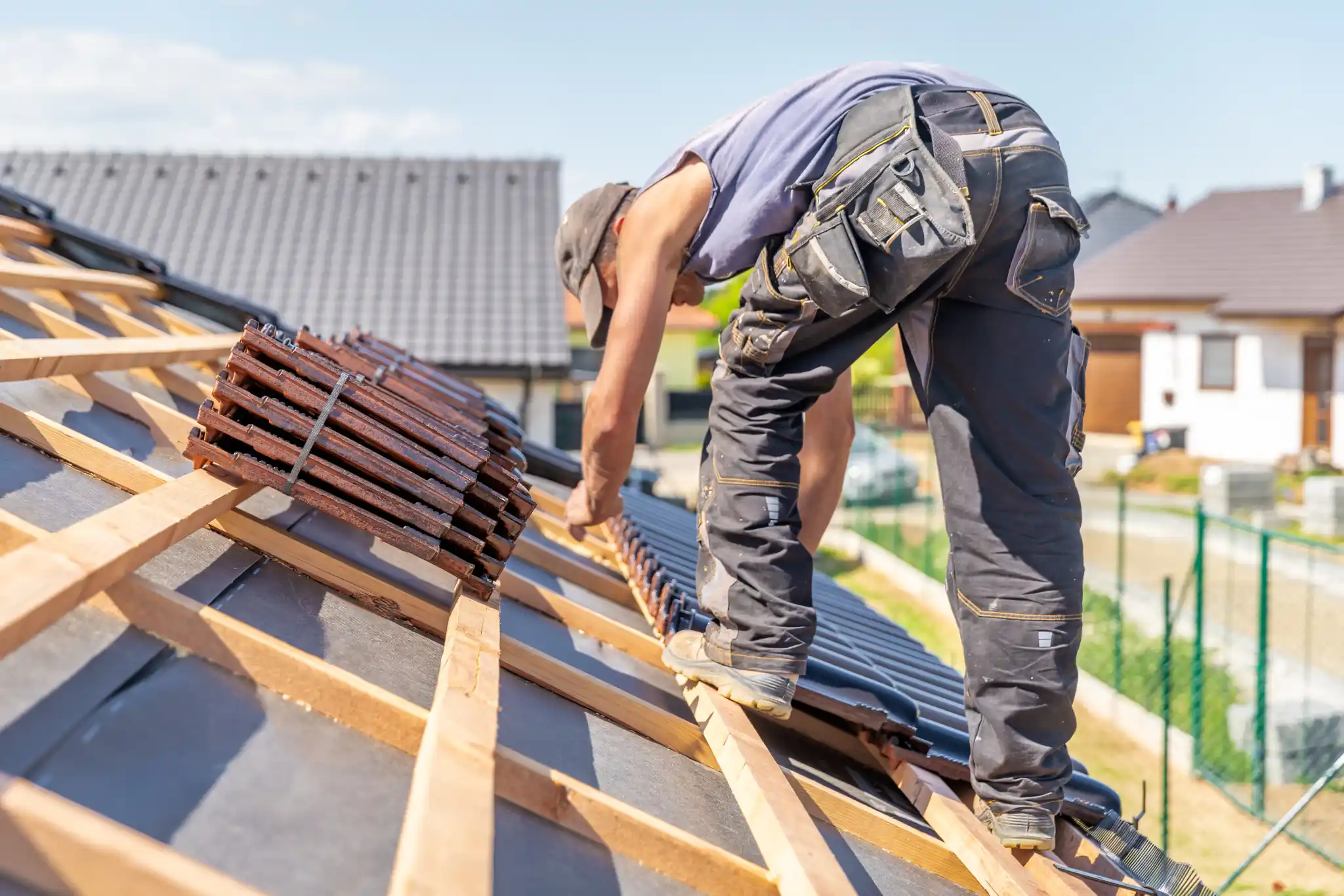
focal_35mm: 70
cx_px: 672
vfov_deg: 19.5
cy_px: 448
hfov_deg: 28.8
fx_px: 2613
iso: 100
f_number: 4
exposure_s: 1/250
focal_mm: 70
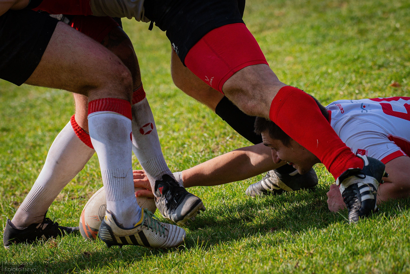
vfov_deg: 3.8
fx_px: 4125
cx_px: 206
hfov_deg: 5.7
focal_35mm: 362
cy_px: 114
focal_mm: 230
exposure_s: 1/2500
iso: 800
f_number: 5.6
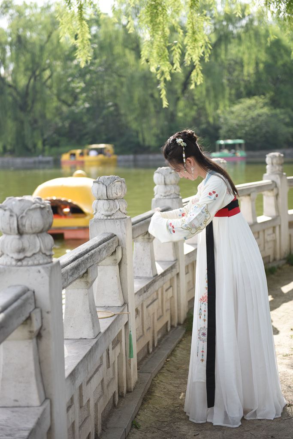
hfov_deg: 19.5
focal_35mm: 70
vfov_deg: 28.8
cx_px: 146
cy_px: 220
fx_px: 854
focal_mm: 70
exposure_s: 1/500
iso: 100
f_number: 2.8
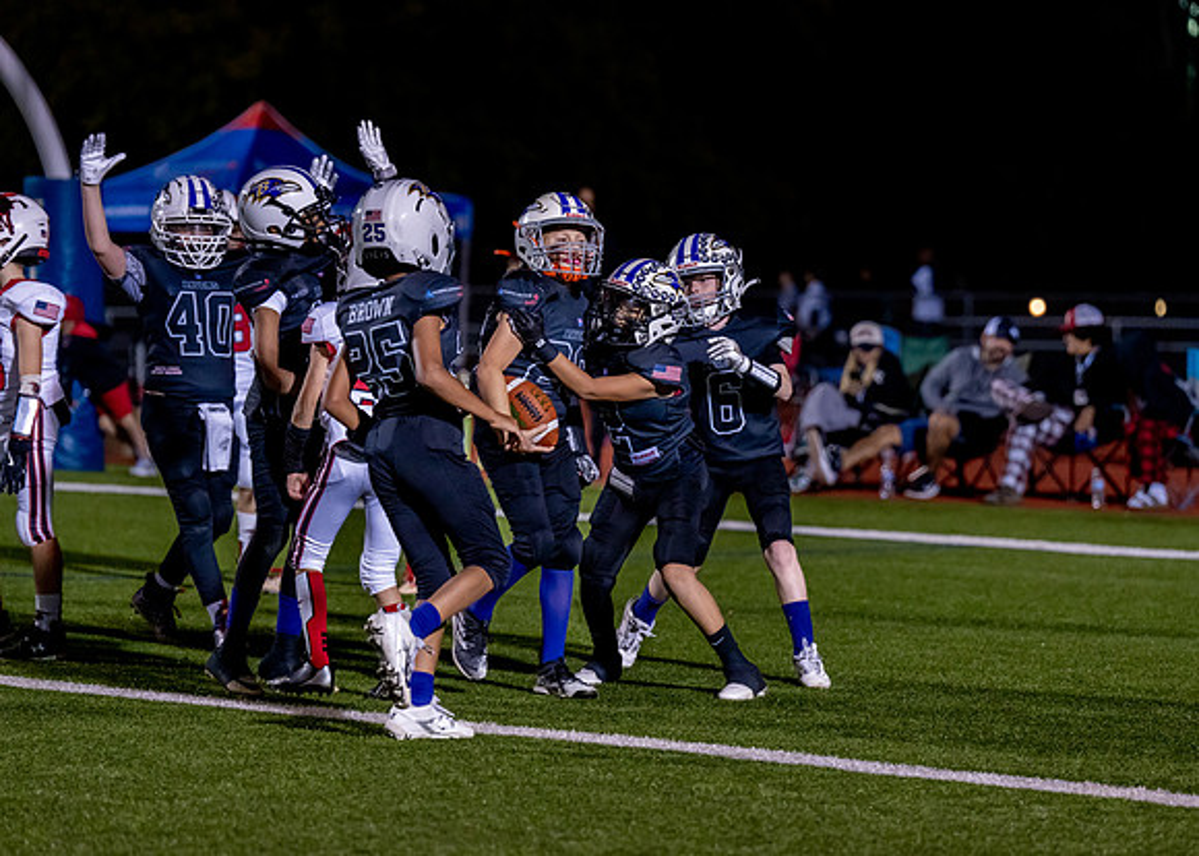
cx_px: 600
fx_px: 5414
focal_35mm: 159
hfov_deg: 12.6
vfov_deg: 9.0
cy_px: 428
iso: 2500
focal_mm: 142
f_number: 3.2
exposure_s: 1/1000
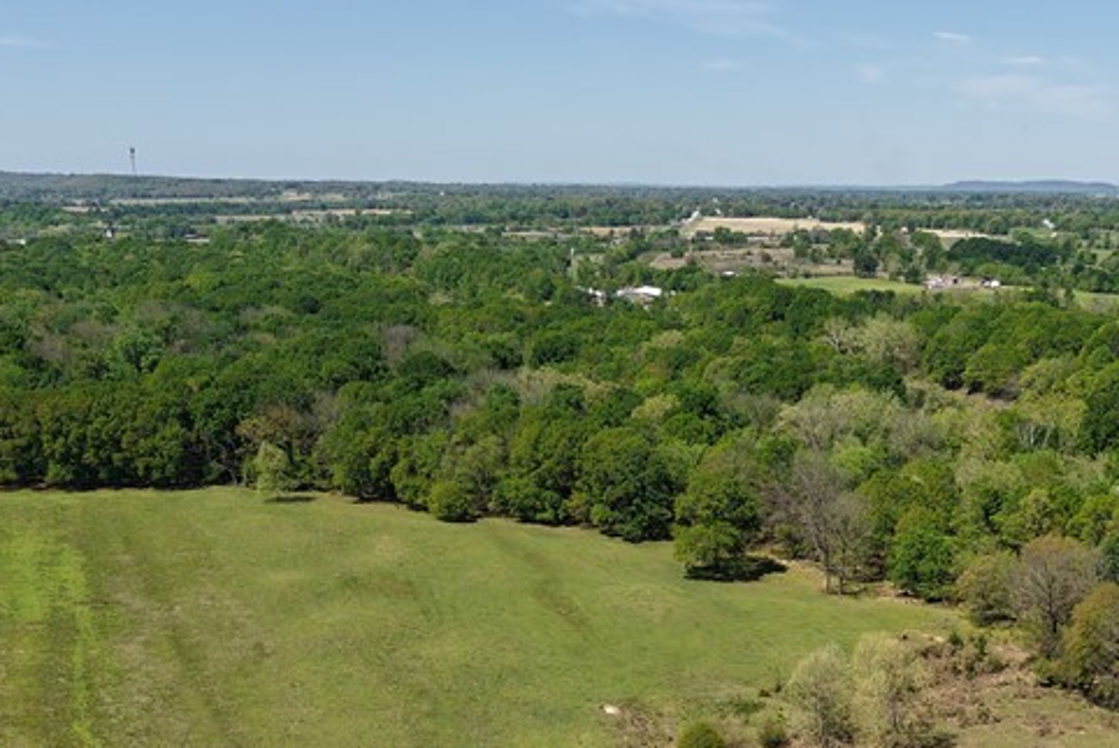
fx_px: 1648
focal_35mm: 53
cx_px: 692
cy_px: 827
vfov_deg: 23.9
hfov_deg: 37.3
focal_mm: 8.67
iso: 120
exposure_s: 1/3200
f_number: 1.8
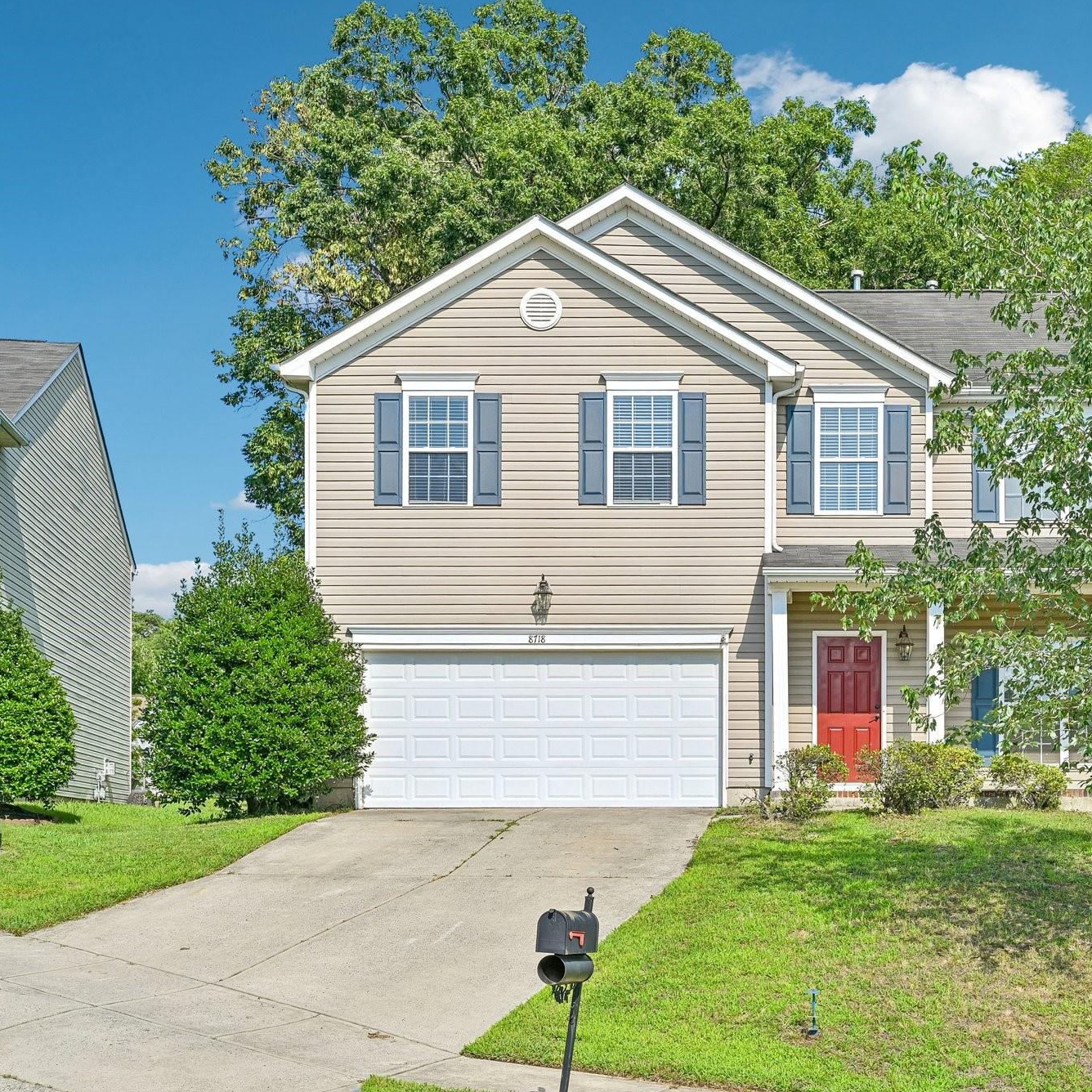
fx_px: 1558
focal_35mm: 44
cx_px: 769
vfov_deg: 38.6
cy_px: 541
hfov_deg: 38.0
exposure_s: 1/320
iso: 100
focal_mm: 33.5
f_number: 8
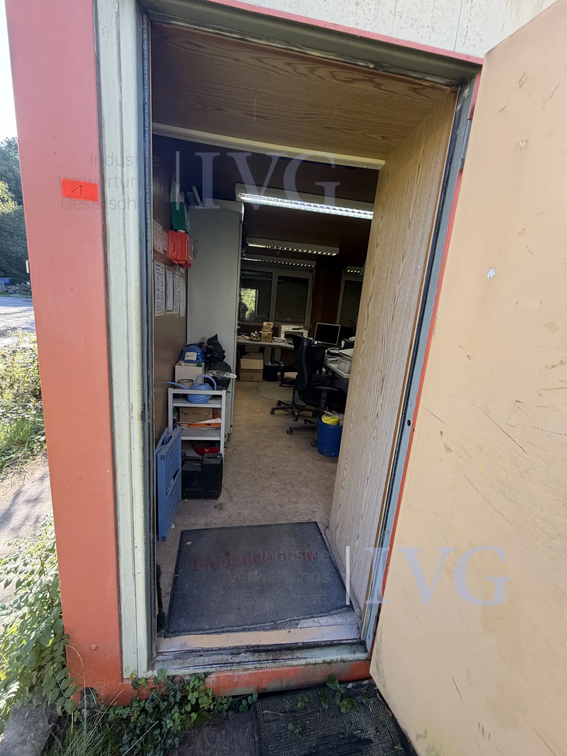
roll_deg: -4.8
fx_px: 306
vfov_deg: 102.1
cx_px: 284
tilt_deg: -12.4
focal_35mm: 14
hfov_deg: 85.7
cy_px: 378
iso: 100
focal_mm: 2.22
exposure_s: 1/121
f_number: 2.2
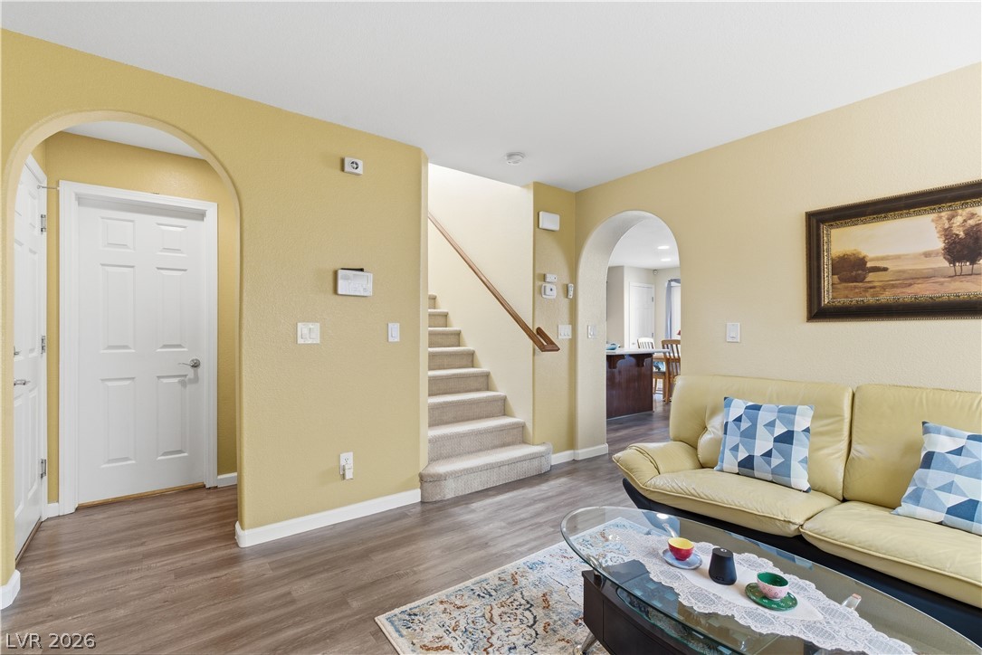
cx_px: 491
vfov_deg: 73.8
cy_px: 328
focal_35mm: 16
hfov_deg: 96.7
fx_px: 437
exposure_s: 1/125
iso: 400
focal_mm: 16
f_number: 9
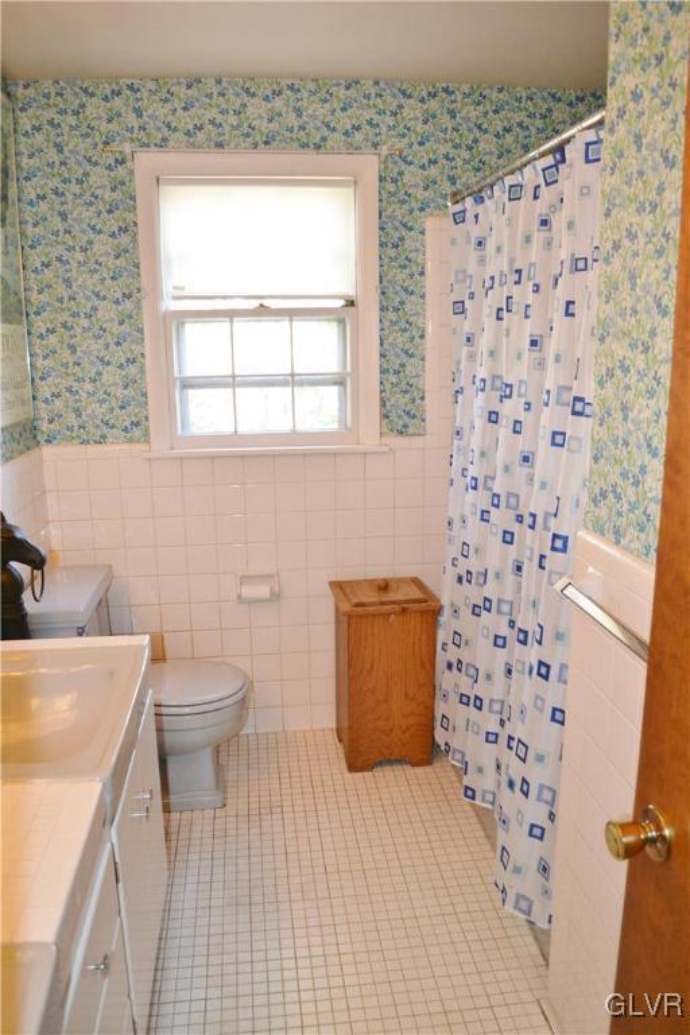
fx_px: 776
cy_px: 518
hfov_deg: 47.9
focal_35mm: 27
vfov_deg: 67.4
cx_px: 345
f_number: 3.5
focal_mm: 18
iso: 1250
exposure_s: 1/60
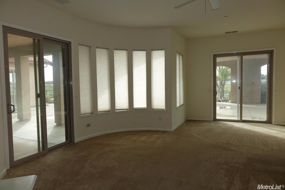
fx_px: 190
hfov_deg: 73.7
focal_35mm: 24
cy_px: 95
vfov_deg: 53.1
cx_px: 142
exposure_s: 1/200
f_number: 4
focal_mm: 8.8
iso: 125
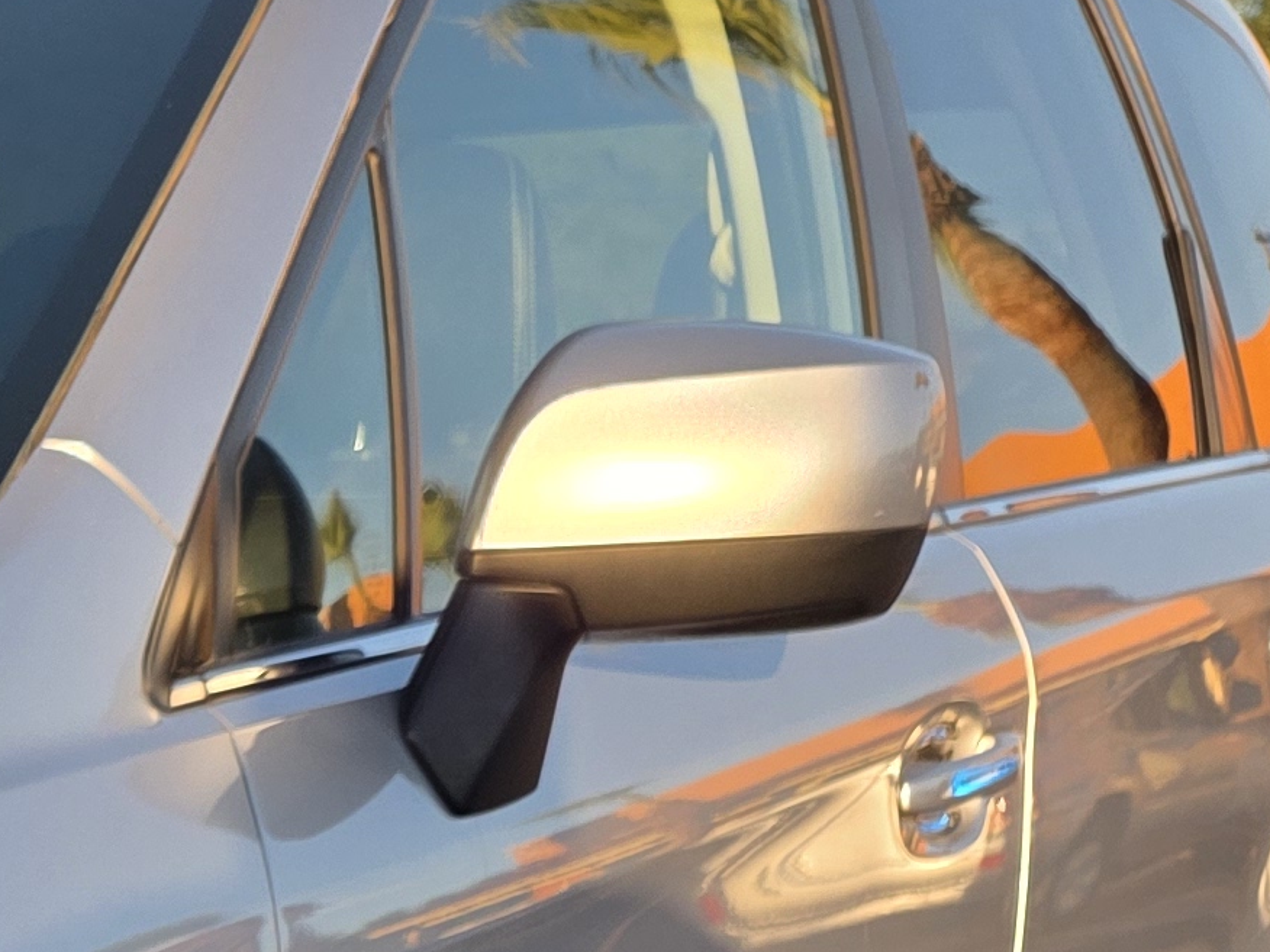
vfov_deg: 13.1
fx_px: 3852
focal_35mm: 105
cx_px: -1038
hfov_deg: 15.8
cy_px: 1553
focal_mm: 6.25
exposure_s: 1/1789
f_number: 1.7
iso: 80
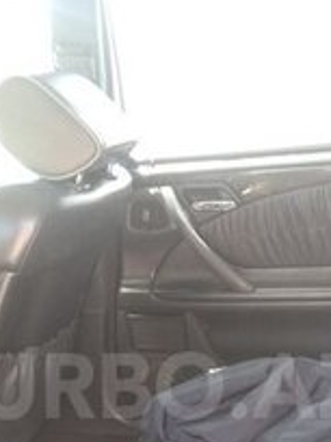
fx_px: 650
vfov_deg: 35.6
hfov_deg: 28.5
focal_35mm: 51
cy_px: 386
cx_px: 147
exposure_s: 1/50
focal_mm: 3.57
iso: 399
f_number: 2
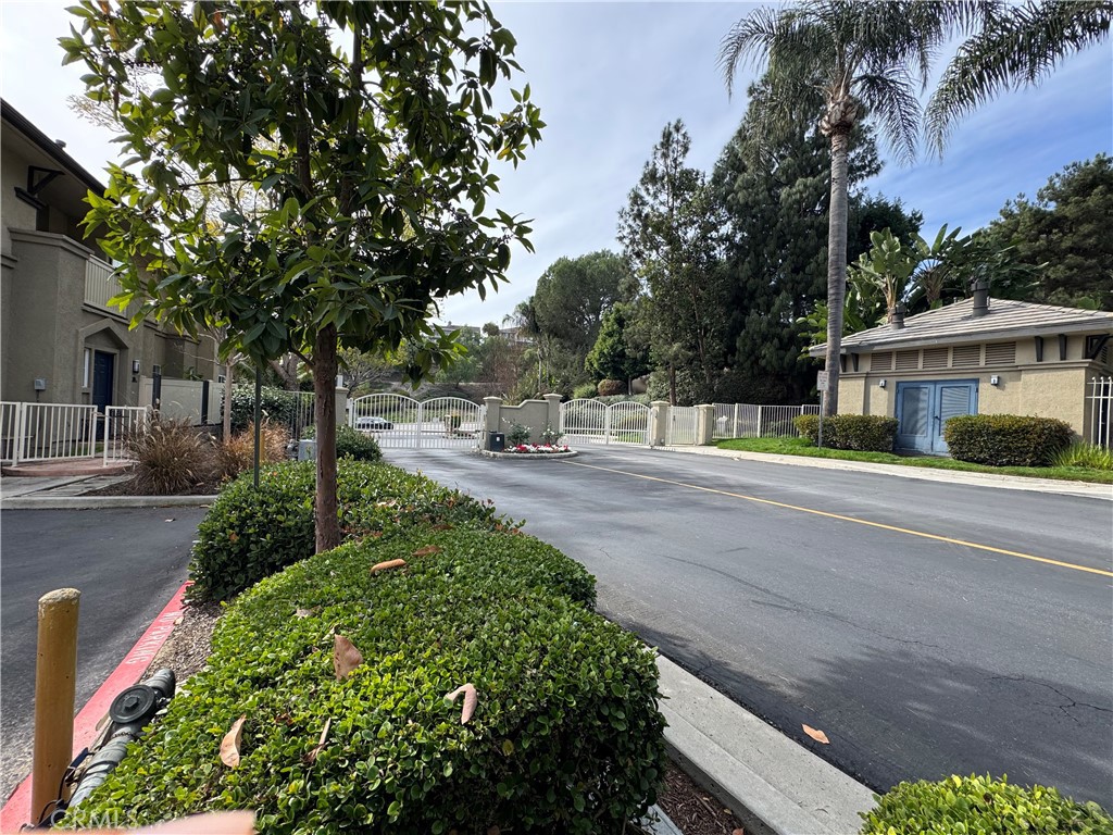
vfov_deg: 85.7
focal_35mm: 14
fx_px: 450
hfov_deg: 102.1
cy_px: 418
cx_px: 556
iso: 50
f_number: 2.2
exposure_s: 1/700
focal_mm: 2.22
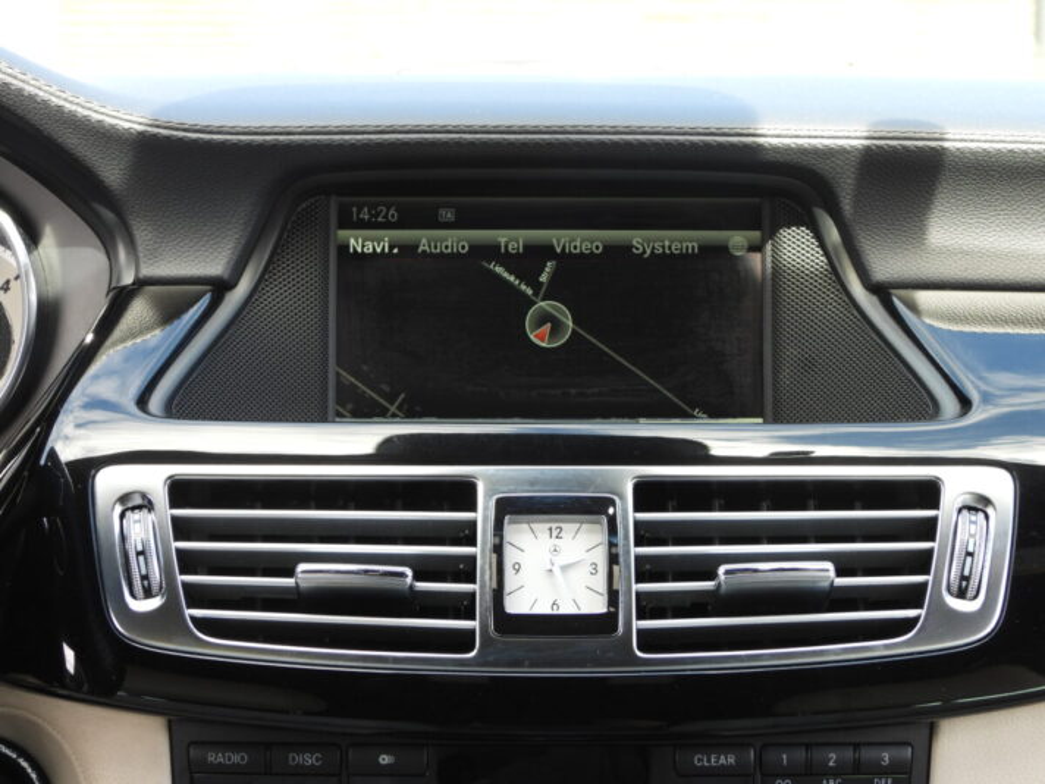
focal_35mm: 65
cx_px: 522
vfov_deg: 22.6
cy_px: 392
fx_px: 1962
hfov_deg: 29.8
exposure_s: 1/80
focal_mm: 11.7
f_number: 3.5
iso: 100
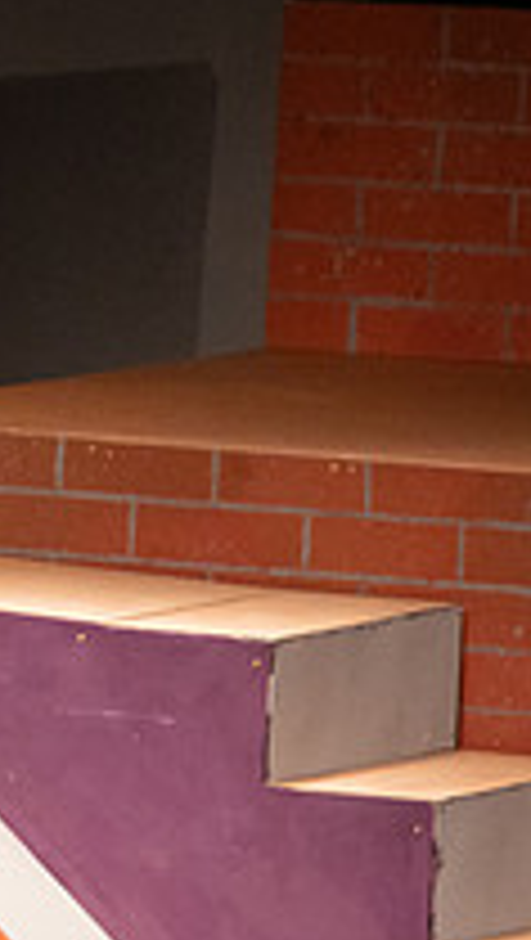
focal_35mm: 930
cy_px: 810
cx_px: -752
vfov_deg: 2.3
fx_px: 23213
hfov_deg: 1.3
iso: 8000
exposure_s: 1/200
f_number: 6.3
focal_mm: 320
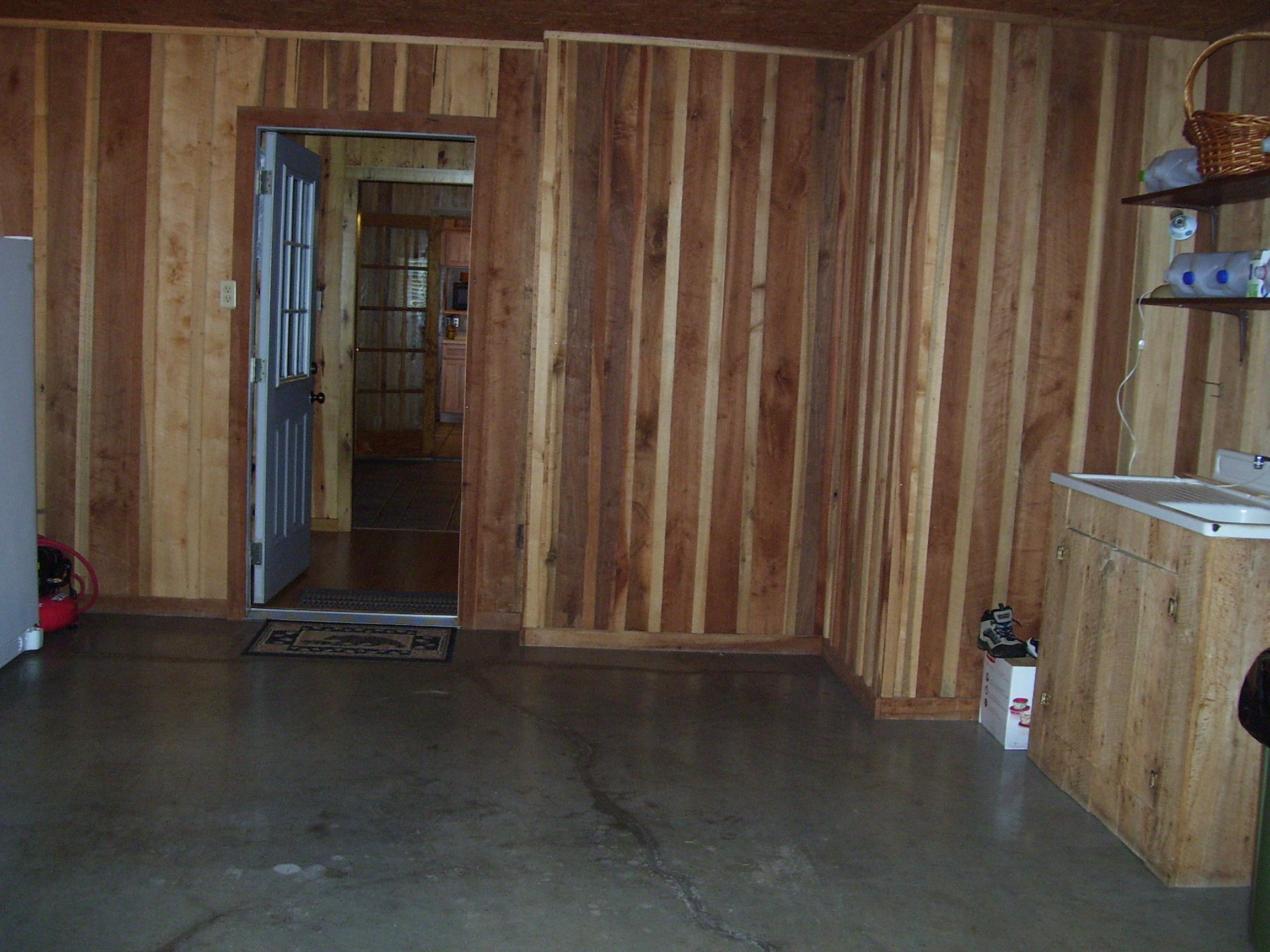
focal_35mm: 36
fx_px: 1321
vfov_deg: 39.7
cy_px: 476
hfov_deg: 51.4
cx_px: 635
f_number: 2.7
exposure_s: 1/60
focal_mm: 6
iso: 200
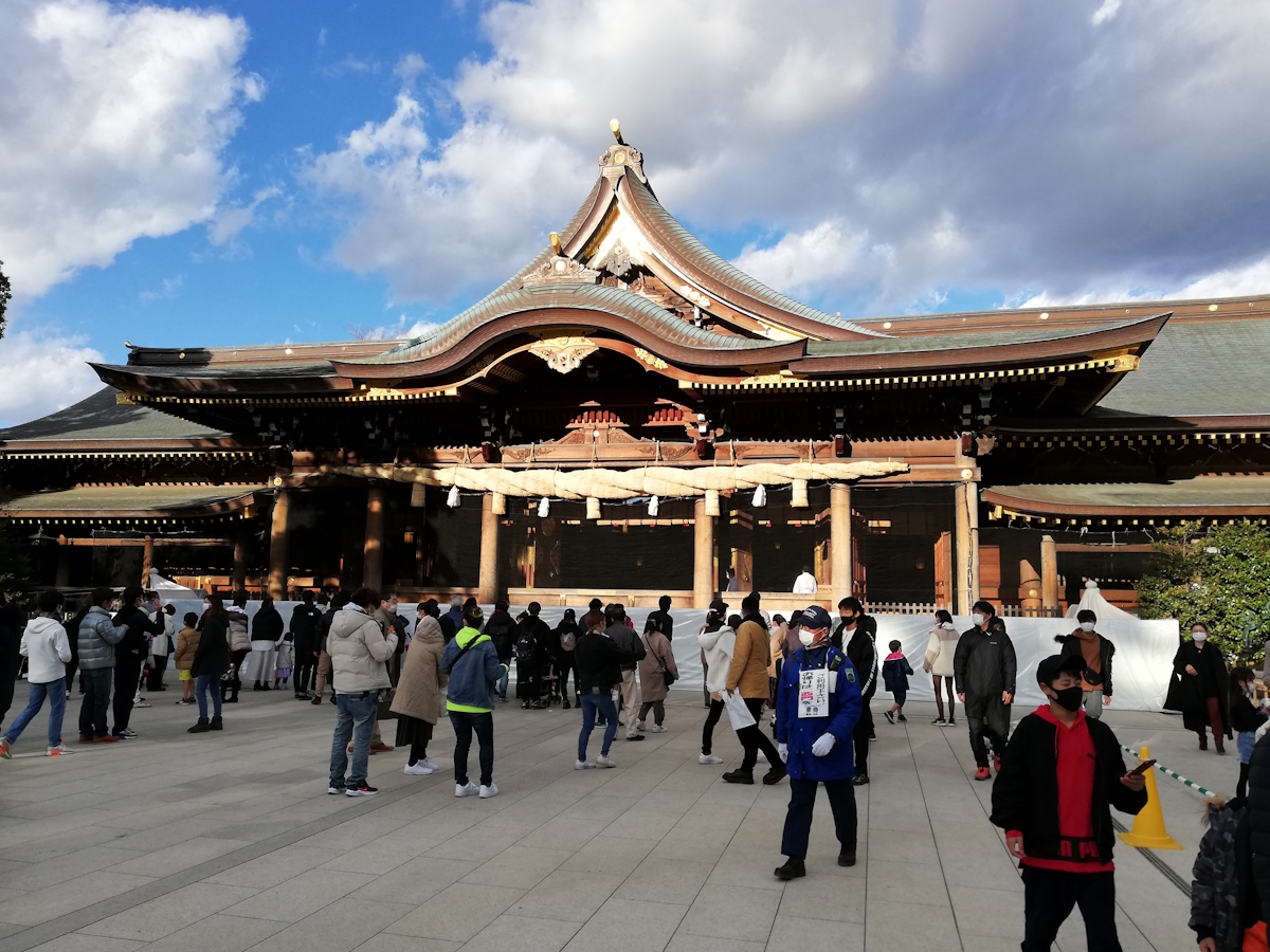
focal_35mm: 26
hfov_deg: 67.3
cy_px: 476
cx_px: 635
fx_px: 954
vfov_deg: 53.1
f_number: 2.2
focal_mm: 3.81
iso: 50
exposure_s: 1/661
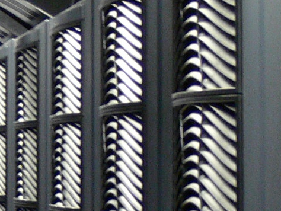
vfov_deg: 6.1
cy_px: 236
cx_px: -196
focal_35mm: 241
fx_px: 1957
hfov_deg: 8.0
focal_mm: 7.4
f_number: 2.8
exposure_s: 1/3.2
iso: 80
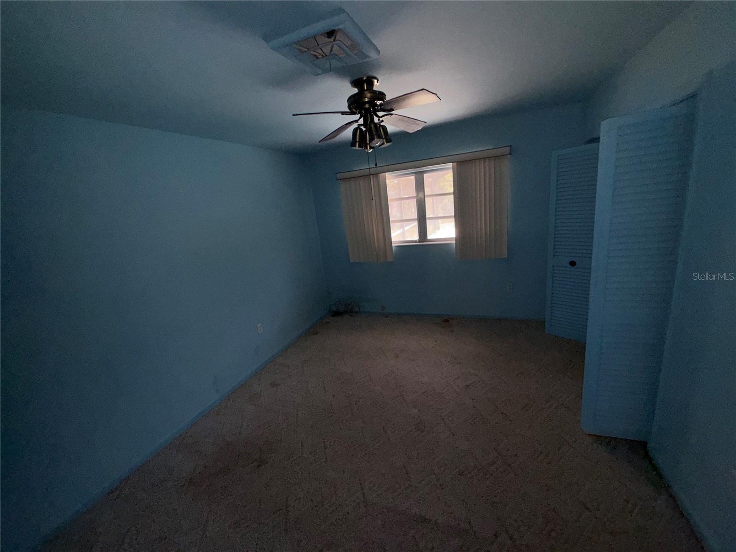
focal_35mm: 14
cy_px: 276
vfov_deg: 85.7
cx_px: 368
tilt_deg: -13.7
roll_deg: +5.8
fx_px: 298
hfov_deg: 102.1
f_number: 2.2
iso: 80
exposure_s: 1/80
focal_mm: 2.22
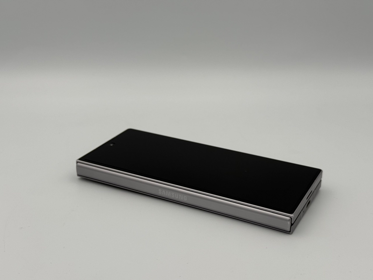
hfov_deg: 39.7
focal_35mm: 48
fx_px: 517
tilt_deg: -20.5
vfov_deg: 30.3
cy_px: 140
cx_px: 186
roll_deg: -0.6
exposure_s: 1/1116
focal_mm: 6.76
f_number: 1.78
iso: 64
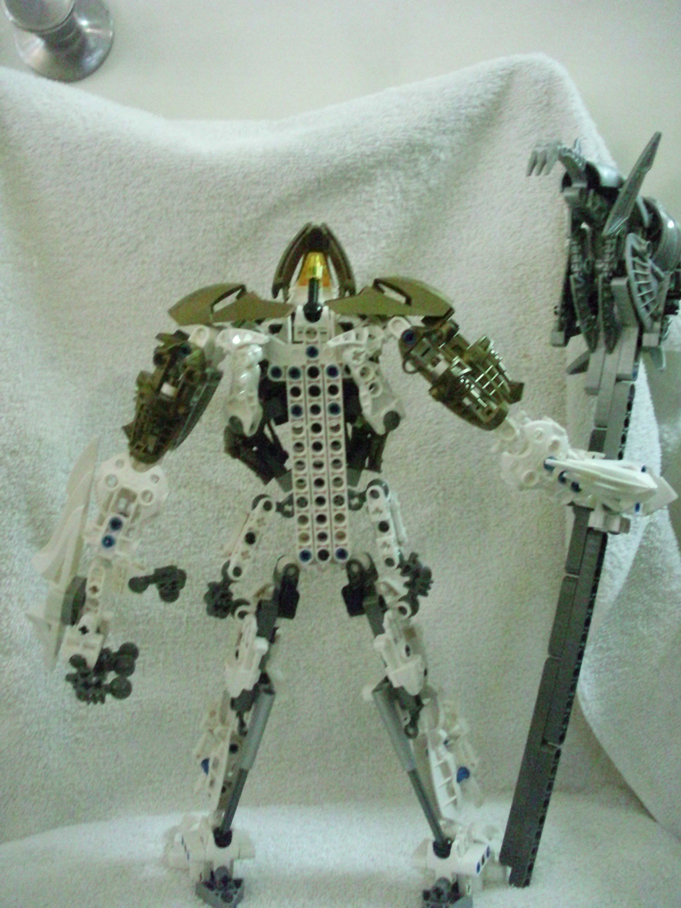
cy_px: 454
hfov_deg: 37.7
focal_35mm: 38
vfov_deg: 49.0
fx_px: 997
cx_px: 340
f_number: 3.1
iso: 1600
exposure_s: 1/25
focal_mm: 6.3
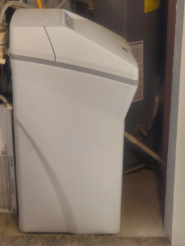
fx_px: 392
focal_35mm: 55
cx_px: 43
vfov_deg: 32.7
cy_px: 12
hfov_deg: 26.2
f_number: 1.5
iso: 250
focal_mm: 4.3
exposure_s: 1/40
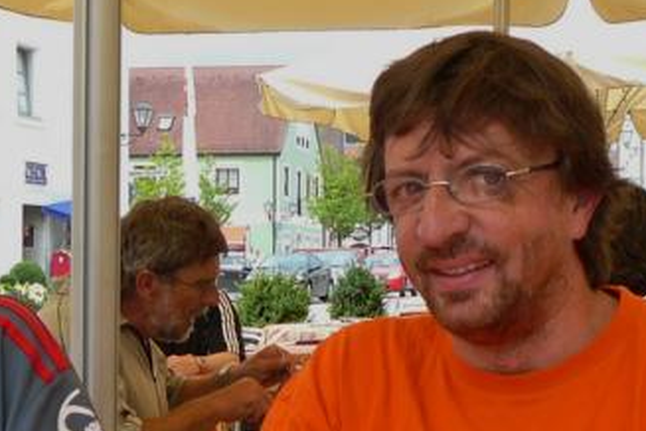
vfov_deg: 15.3
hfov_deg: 22.7
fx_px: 1597
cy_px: 346
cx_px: 200
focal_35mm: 89
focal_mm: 5.2
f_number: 2.8
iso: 80
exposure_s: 1/320
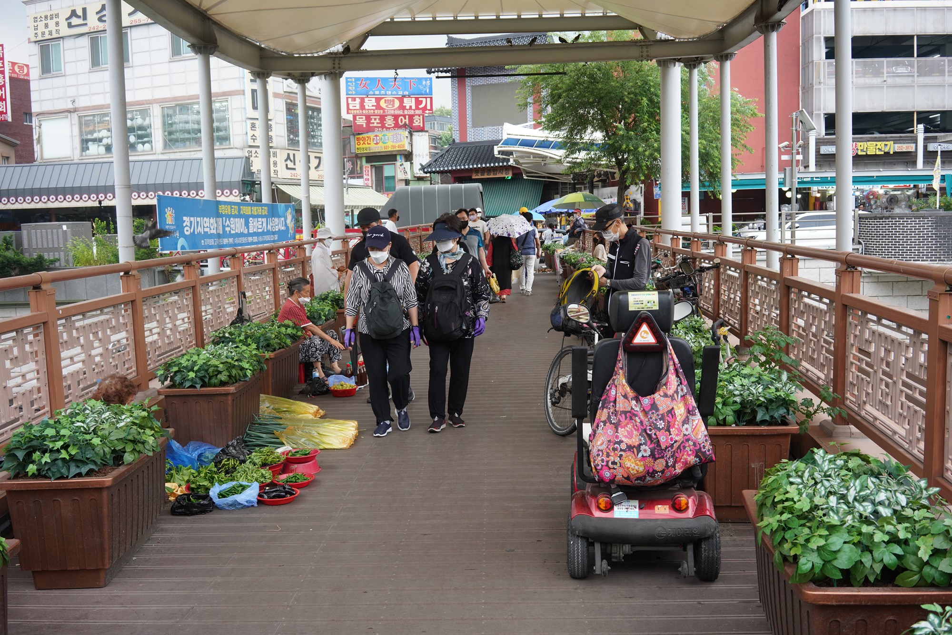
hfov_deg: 54.4
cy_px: 318
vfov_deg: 37.9
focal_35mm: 35
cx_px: 476
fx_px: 926
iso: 800
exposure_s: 1/100
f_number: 7.1
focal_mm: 35
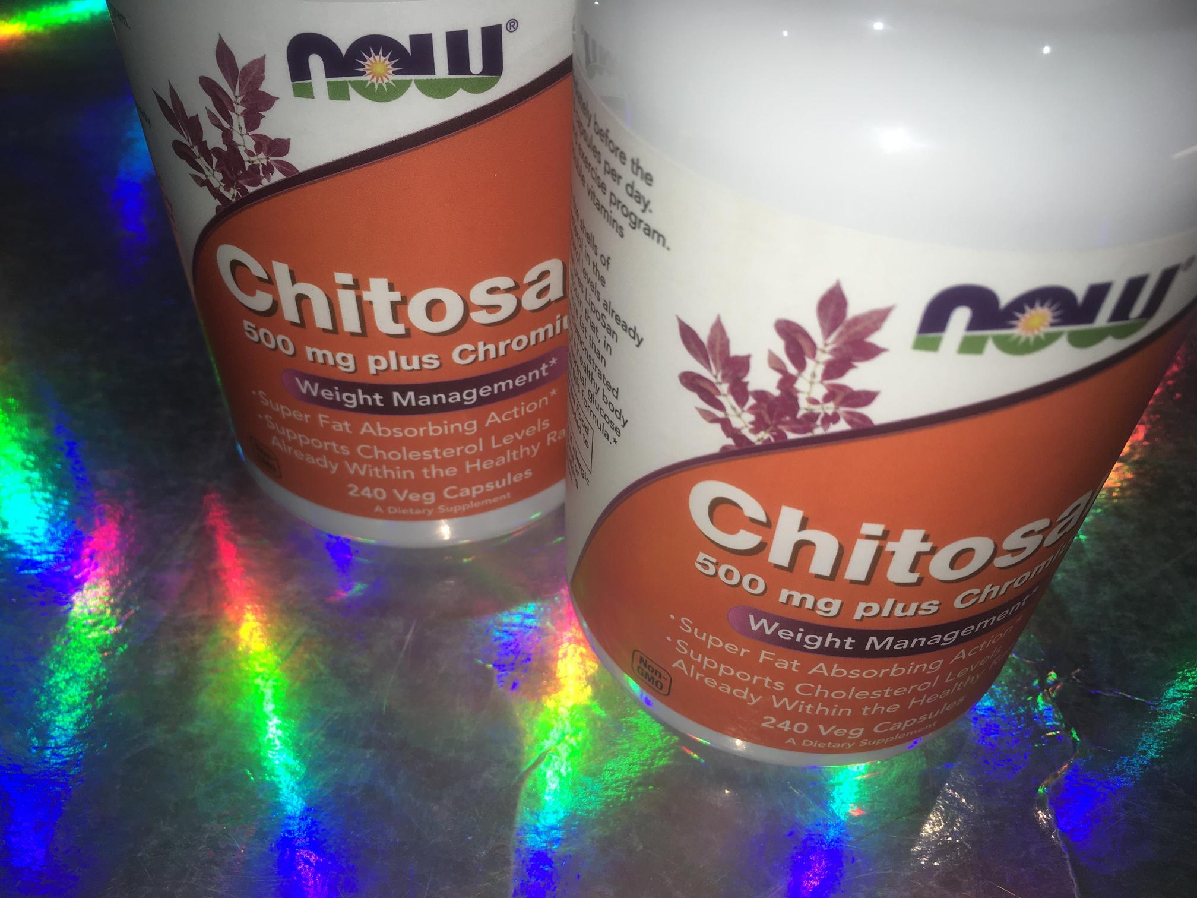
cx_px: 598
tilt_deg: -46.7
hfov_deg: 61.7
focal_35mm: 29
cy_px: 449
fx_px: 1003
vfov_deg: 48.2
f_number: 2.2
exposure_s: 1/237
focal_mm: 4.15
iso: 25
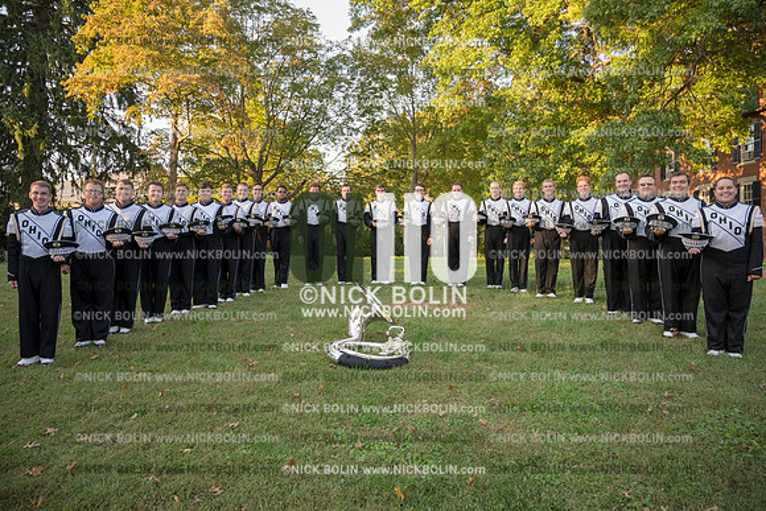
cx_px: 381
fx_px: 525
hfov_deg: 72.2
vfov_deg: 51.9
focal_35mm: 25
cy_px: 248
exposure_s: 1/80
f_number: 4
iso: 125
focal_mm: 24
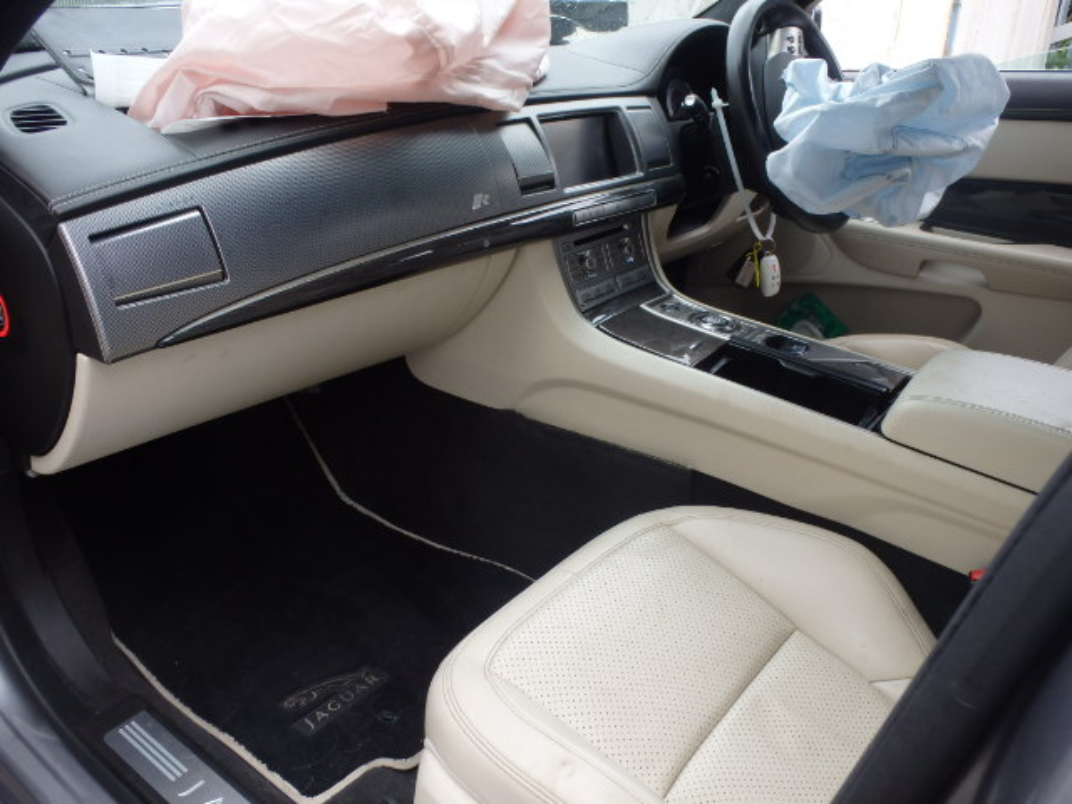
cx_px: 536
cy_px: 402
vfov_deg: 49.7
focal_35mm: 28
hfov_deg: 63.4
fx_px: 867
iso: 125
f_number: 3.9
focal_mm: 5
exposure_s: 1/100
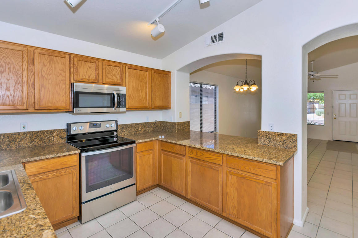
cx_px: 179
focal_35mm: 17
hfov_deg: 92.5
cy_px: 119
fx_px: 171
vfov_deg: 69.4
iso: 320
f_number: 8
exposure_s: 1/60
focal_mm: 11.5
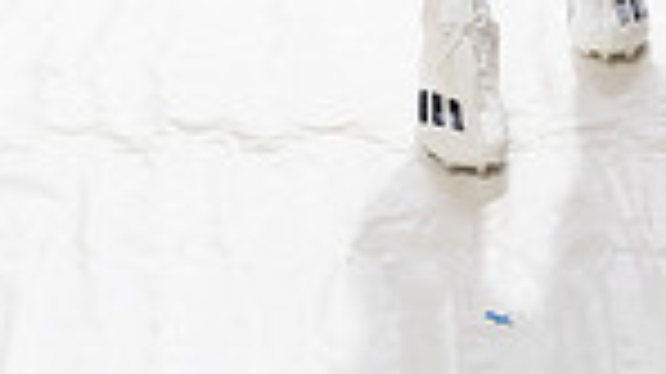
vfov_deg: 8.1
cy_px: -622
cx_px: 500
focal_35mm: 134
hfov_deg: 16.0
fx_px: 2365
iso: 400
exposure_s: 1/250
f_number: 4
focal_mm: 42
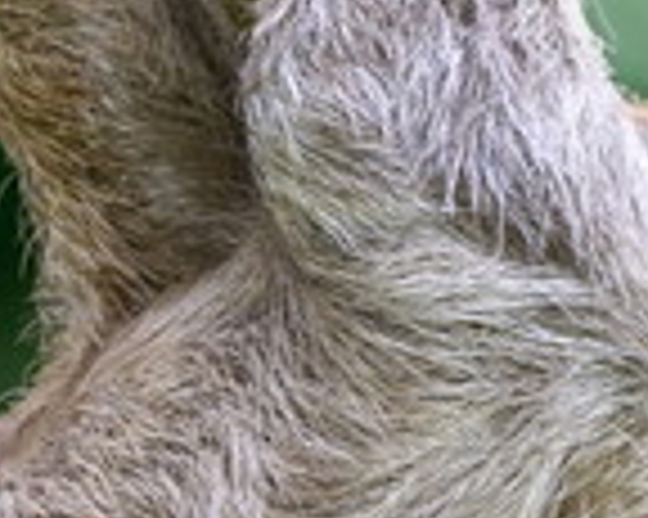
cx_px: 122
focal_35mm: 1409
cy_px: 171
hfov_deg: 1.4
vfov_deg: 1.1
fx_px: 27004
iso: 4000
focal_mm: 288
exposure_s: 1/320
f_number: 5.6
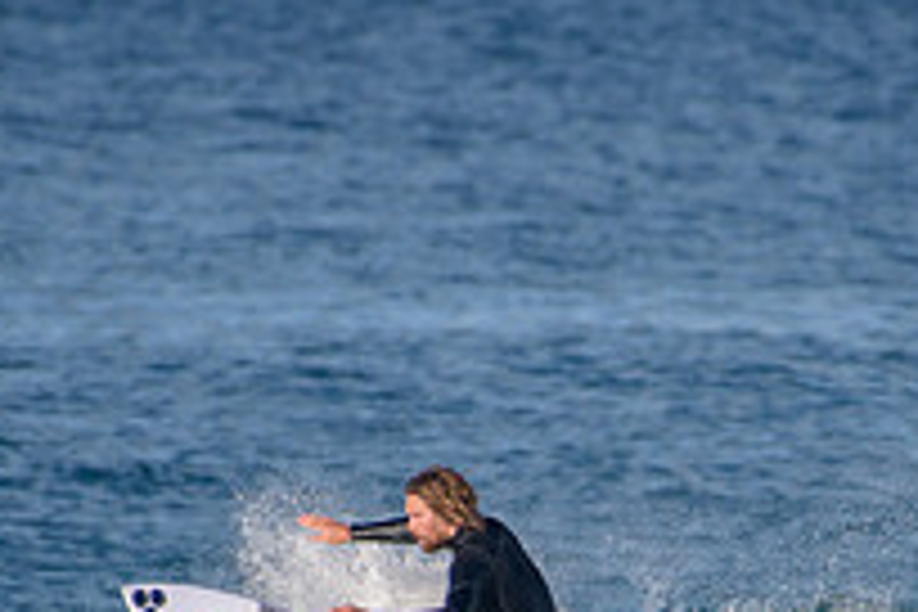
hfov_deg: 1.2
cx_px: 633
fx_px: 44443
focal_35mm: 1743
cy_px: 796
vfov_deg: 0.8
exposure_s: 1/2000
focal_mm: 500
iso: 140
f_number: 5.6
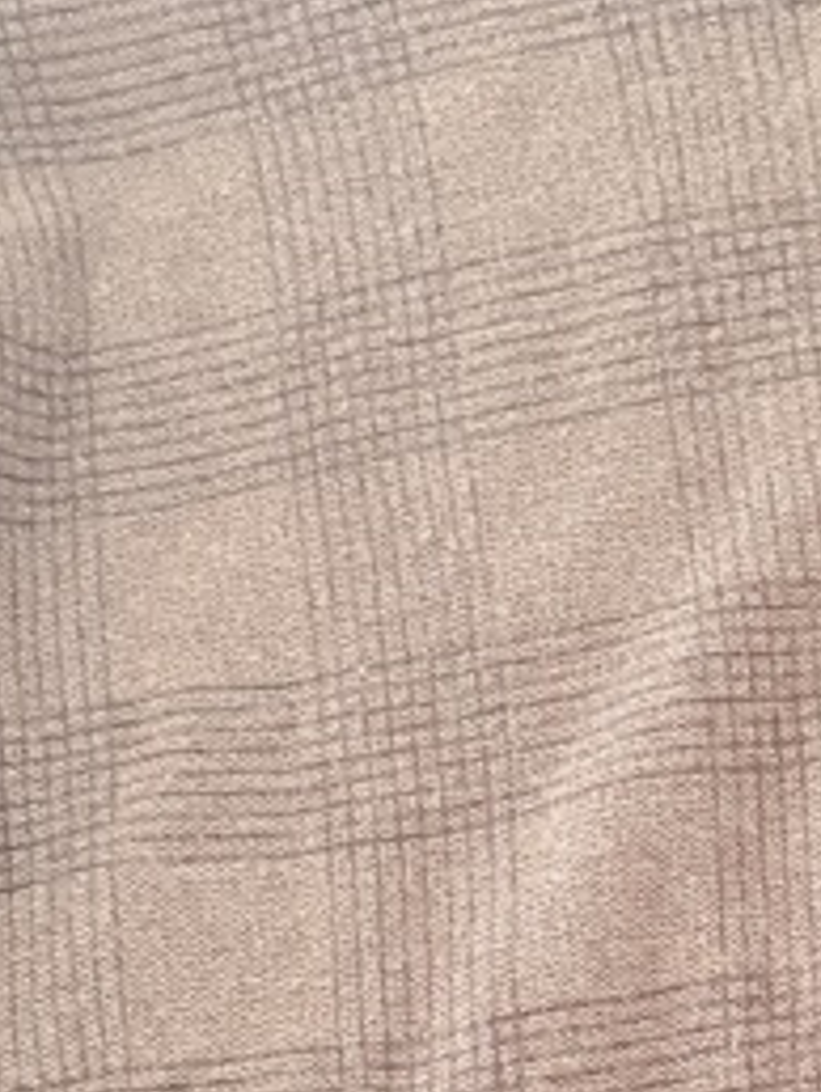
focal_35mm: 124
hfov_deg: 11.8
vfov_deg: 15.3
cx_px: 918
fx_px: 3915
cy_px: 1314
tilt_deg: -76.6
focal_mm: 6.76
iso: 640
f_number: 1.78
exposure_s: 1/60
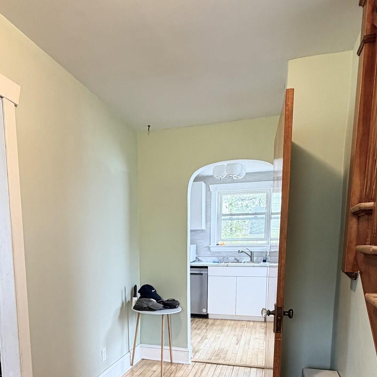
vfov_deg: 53.7
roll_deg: +0.6
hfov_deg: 57.0
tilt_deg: -8.5
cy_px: 298
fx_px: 345
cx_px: 157
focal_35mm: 28
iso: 250
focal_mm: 2.22
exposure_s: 1/60
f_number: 2.2
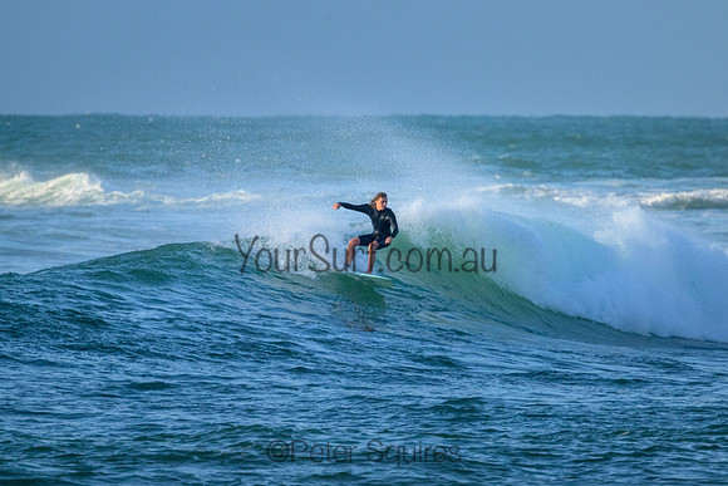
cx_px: 364
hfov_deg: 2.5
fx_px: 16670
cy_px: 243
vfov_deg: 1.7
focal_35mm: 824
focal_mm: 800
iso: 3600
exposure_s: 1/2000
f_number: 11
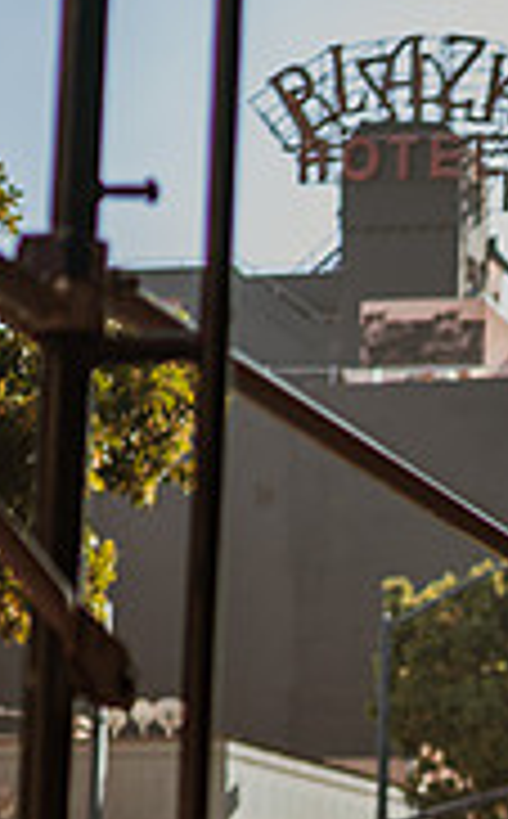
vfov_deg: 18.0
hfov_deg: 10.7
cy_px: 763
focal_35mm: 114
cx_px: 908
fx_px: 2537
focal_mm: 35
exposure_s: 1/1250
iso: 50
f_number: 1.8
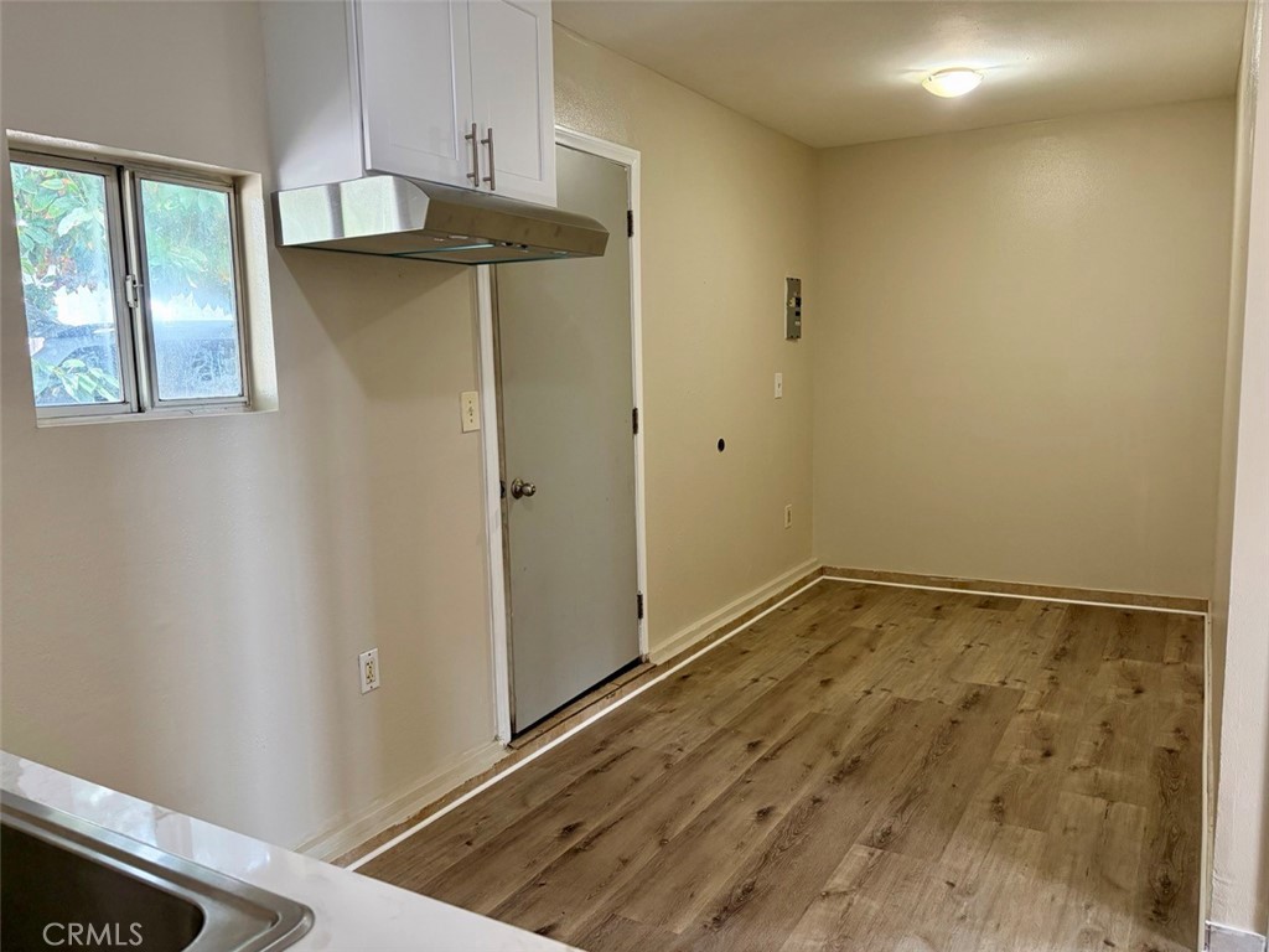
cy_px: 476
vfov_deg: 53.1
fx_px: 953
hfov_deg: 67.3
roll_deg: +1.7
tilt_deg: -6.7
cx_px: 634
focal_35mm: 26
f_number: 1.6
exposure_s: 1/60
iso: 160
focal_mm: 5.96
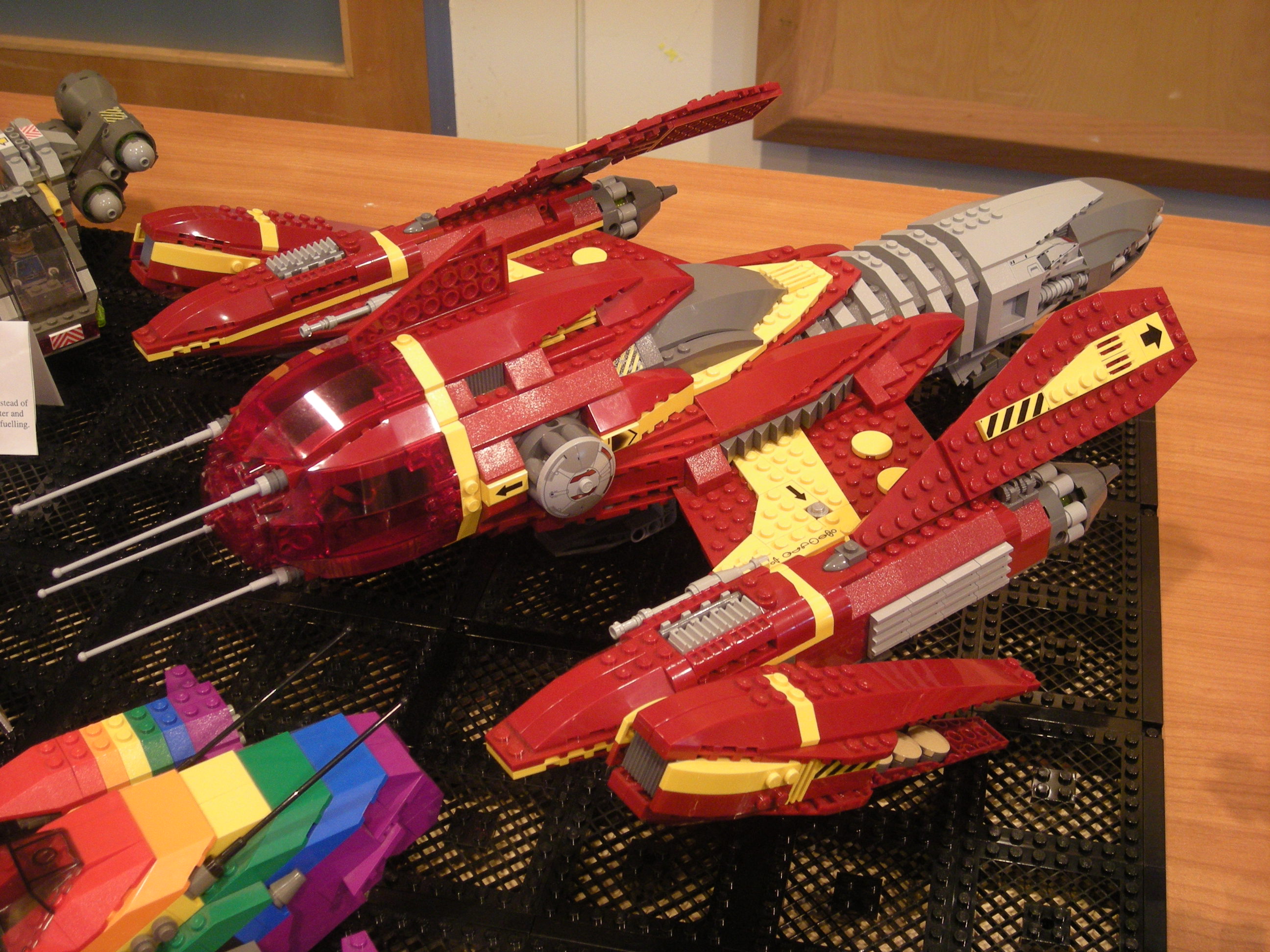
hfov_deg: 38.9
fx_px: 1798
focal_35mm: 49
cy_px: 476
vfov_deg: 29.7
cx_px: 635
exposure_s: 1/8
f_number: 3.2
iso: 167
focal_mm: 7.9
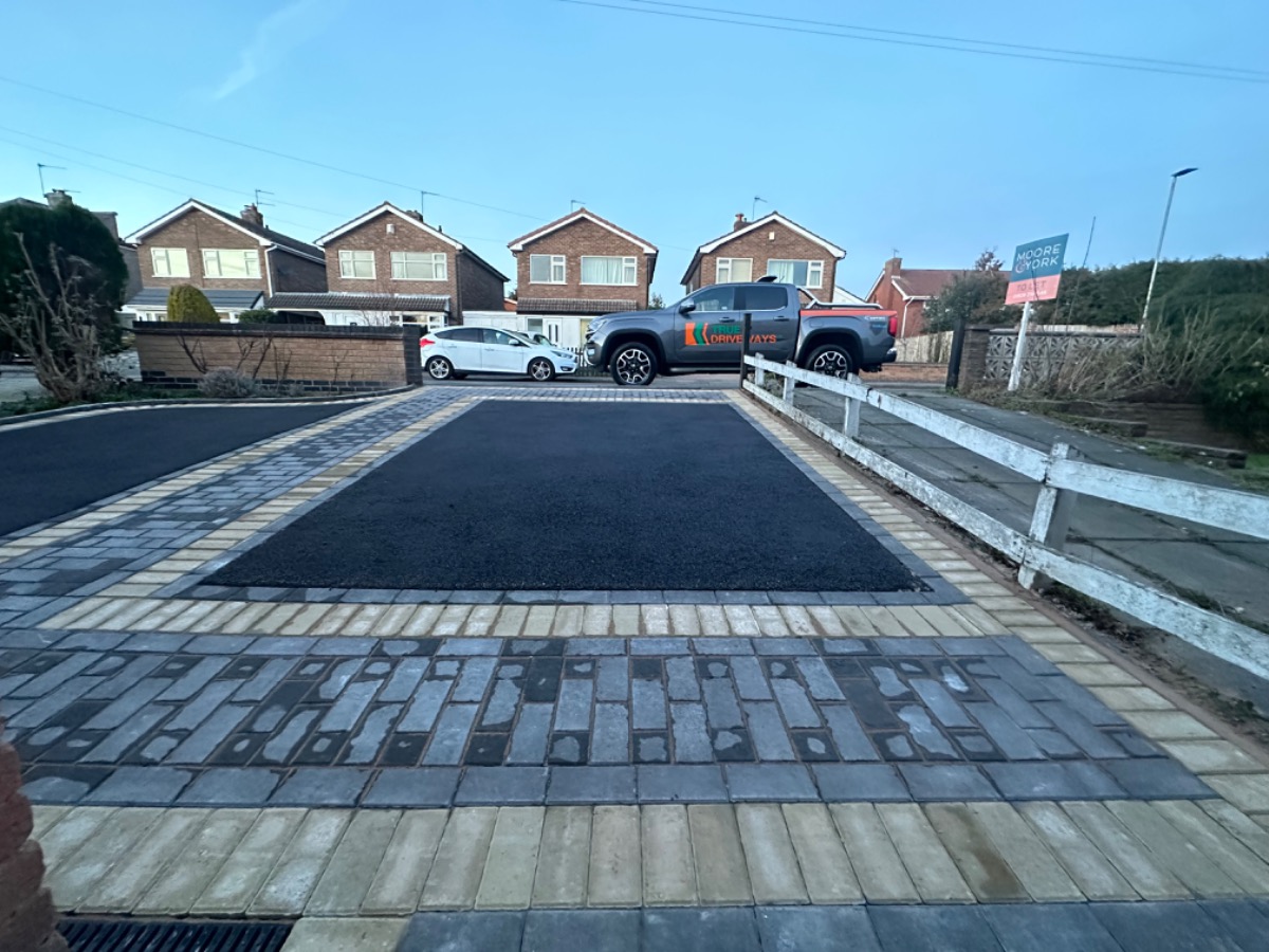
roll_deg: -1.4
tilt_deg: -12.4
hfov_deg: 102.1
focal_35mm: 14
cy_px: 476
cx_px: 634
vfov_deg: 85.7
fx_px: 513
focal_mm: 2.22
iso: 1250
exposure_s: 1/59
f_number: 2.2
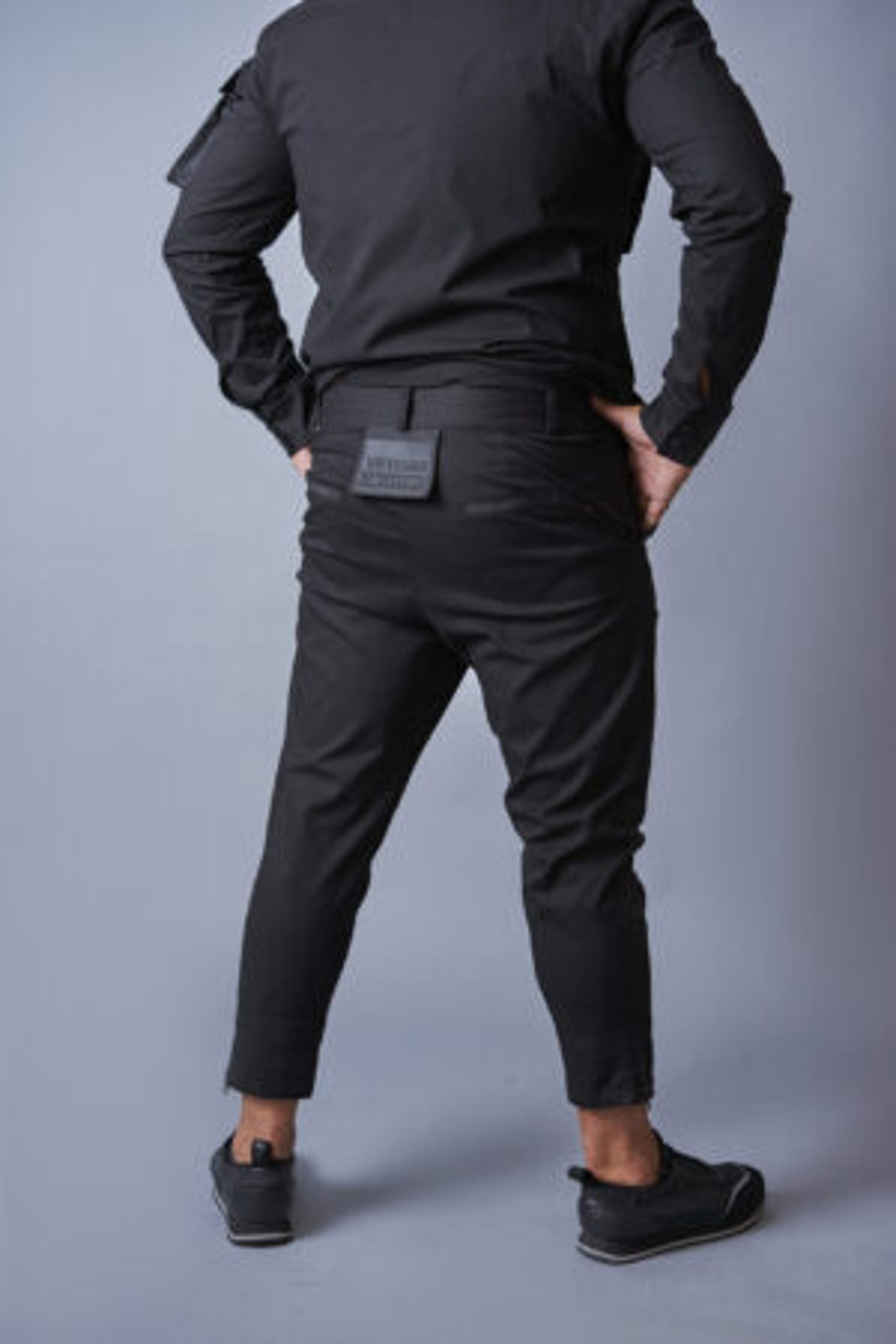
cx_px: 448
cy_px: 672
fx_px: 1867
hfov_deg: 27.0
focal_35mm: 50
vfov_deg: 39.6
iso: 100
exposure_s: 1/60
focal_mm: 50
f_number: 2.8
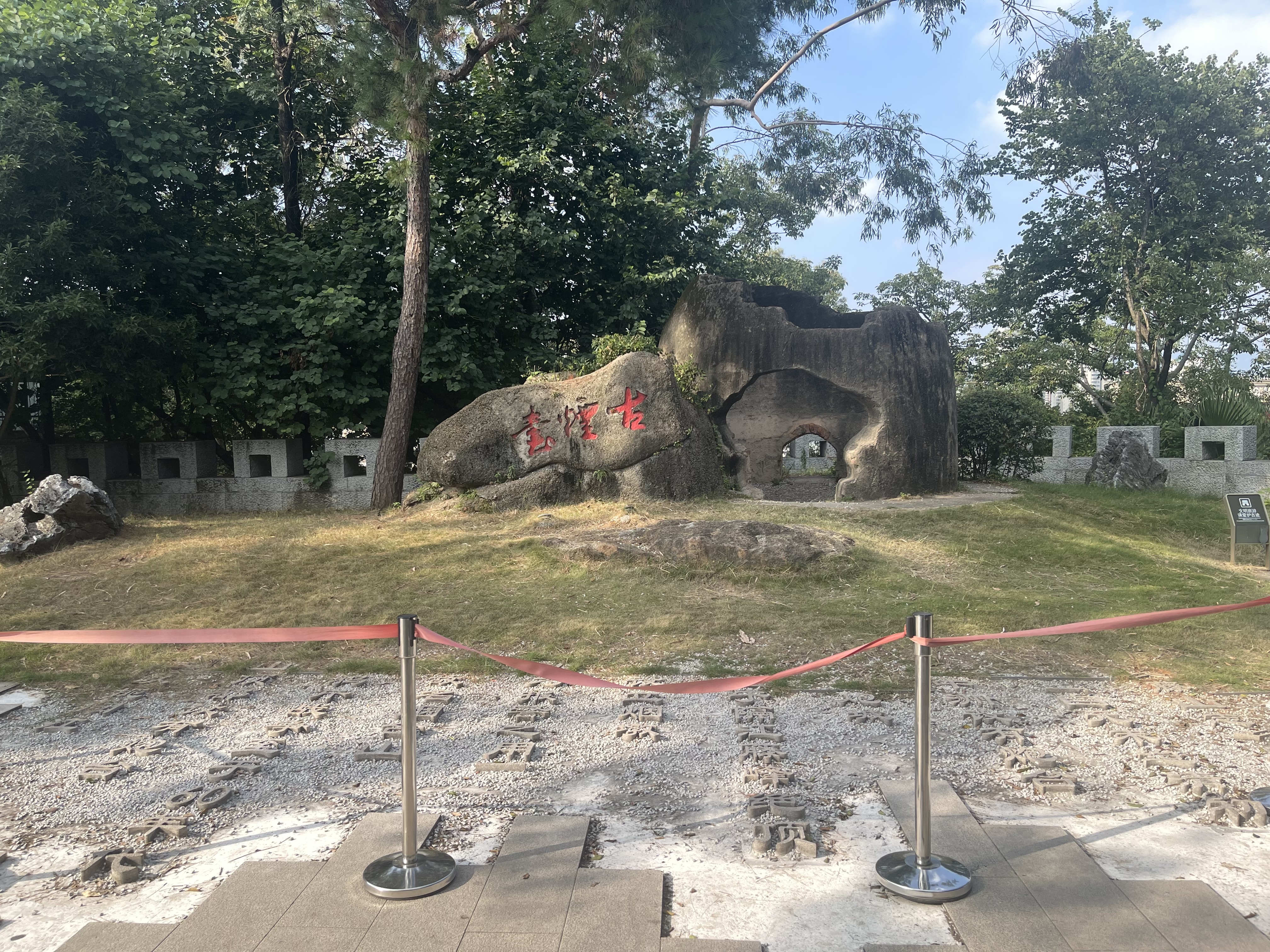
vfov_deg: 54.9
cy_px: 476
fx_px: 917
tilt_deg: -5.0
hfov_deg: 69.4
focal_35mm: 25
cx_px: 635
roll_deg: +0.8
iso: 32
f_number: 1.6
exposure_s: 1/1175
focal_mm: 5.1
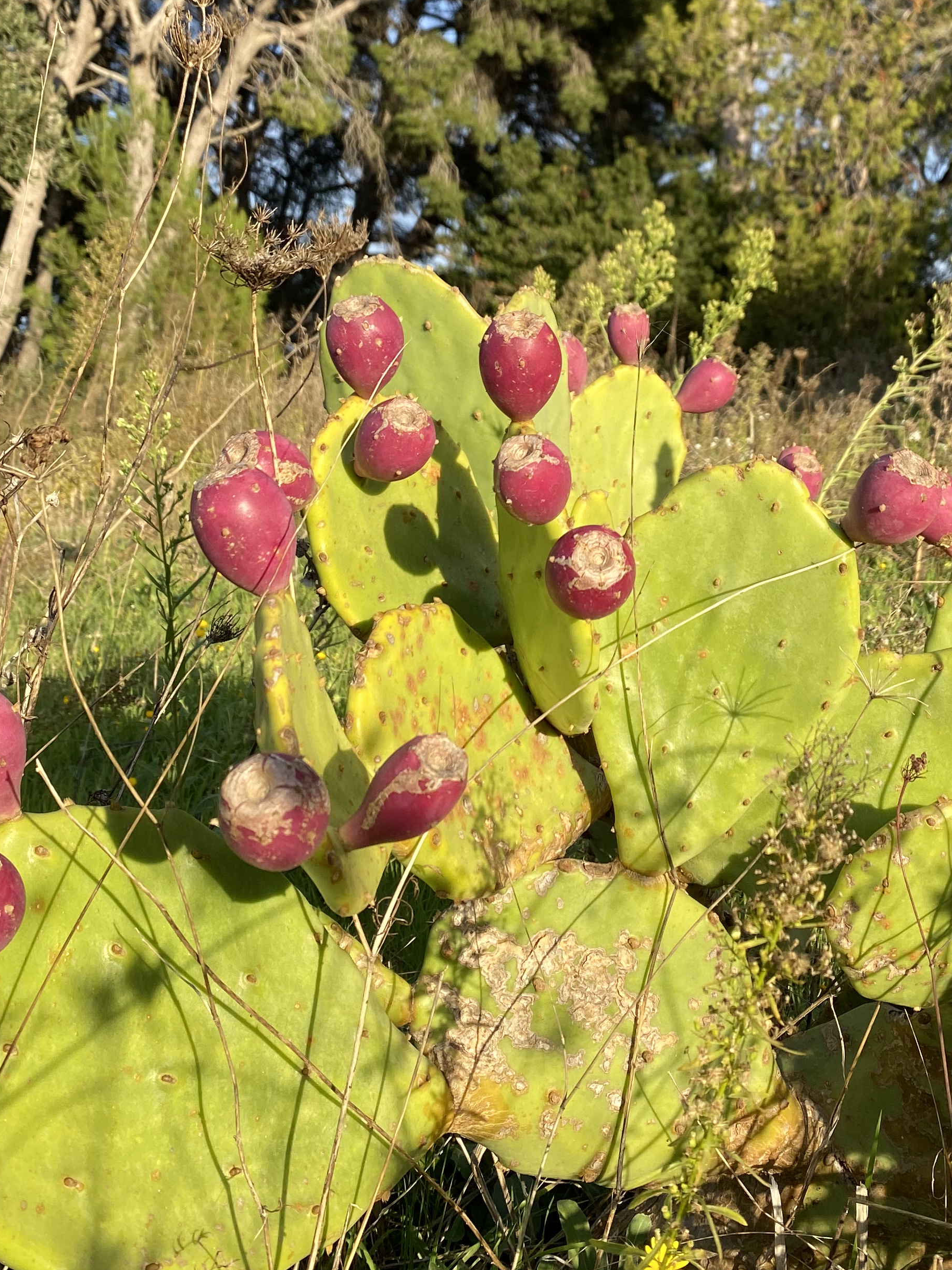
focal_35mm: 43
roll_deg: +1.0
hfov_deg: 33.2
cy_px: 352
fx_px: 1577
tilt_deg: +6.8
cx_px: 648
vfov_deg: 42.8
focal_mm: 4.25
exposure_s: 1/1300
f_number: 1.8
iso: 32
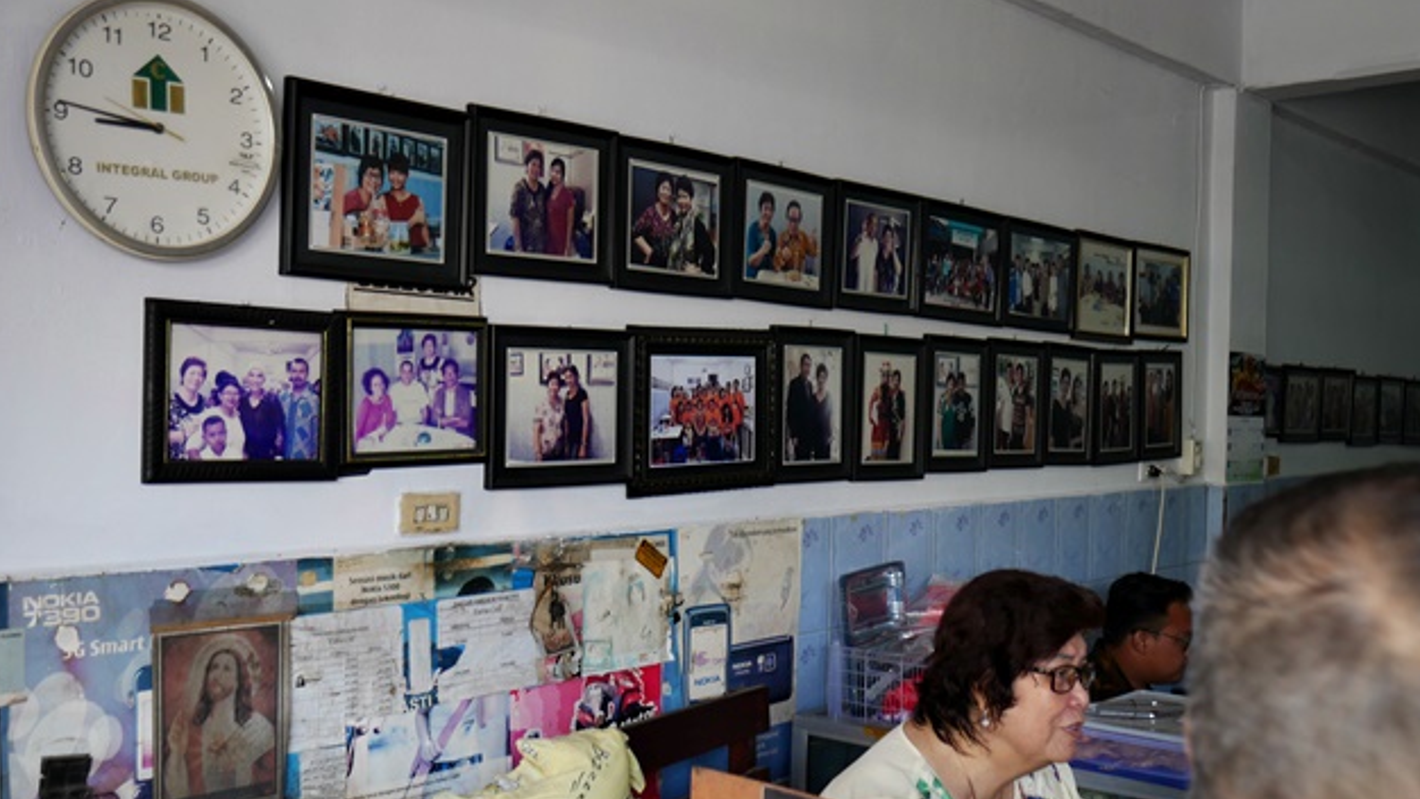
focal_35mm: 39
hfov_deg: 51.6
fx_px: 1468
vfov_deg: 30.4
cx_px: 769
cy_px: 443
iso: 250
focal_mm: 16
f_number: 3.6
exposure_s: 1/60
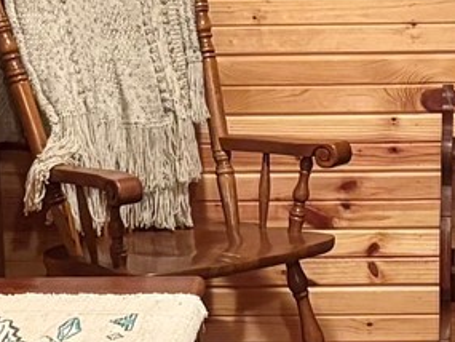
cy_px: 230
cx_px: 299
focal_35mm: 175
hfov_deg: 11.3
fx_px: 2301
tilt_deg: -11.3
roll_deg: +0.9
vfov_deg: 8.5
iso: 500
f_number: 1.6
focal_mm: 5.96
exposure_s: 1/30
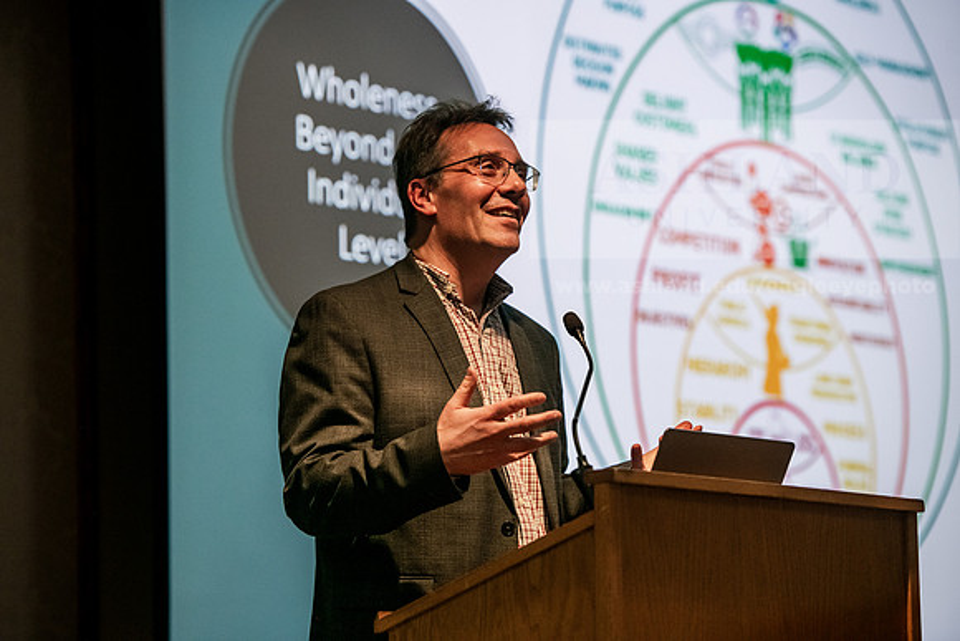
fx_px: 3467
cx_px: 480
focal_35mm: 130
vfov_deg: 10.6
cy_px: 320
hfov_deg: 15.8
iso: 1600
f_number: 3.5
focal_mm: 130
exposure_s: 1/800
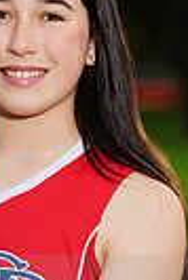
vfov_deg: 2.6
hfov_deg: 1.7
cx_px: 48
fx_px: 6156
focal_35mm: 788
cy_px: 284
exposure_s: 1/200
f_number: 8
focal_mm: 181
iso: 160
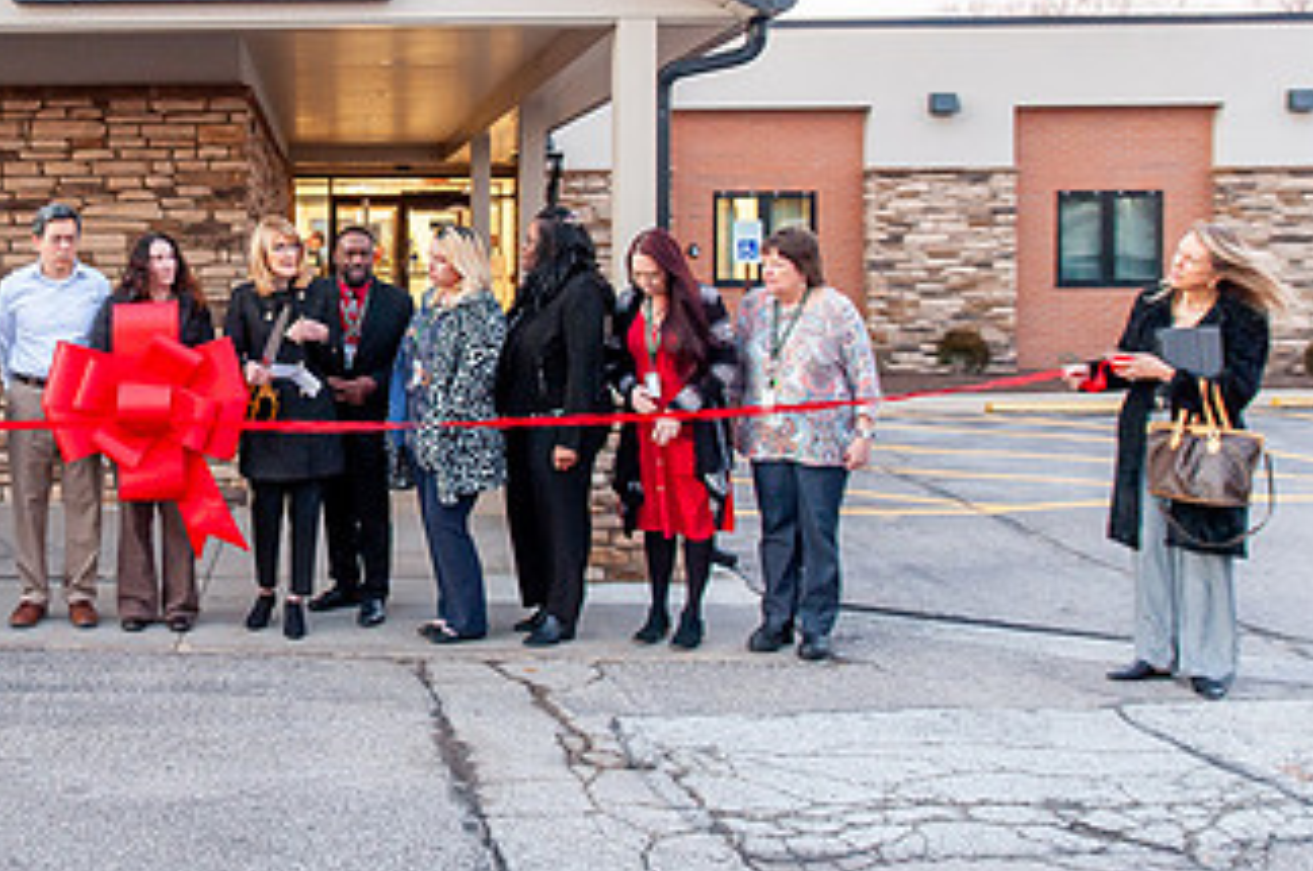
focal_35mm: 43
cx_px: 207
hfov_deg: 42.8
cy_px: 259
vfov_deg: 30.7
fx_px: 1566
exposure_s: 1/125
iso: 1250
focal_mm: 24
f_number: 2.8
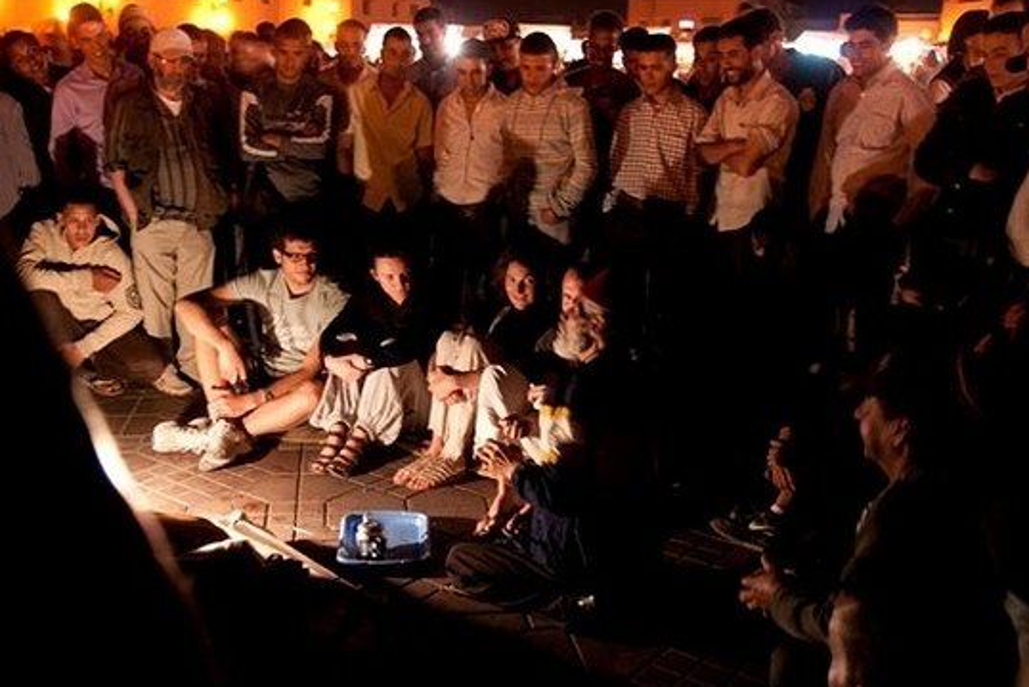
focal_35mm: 37
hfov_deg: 51.7
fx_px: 1058
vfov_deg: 35.9
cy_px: 370
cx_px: 451
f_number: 4
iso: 640
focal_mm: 20
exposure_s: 1/5
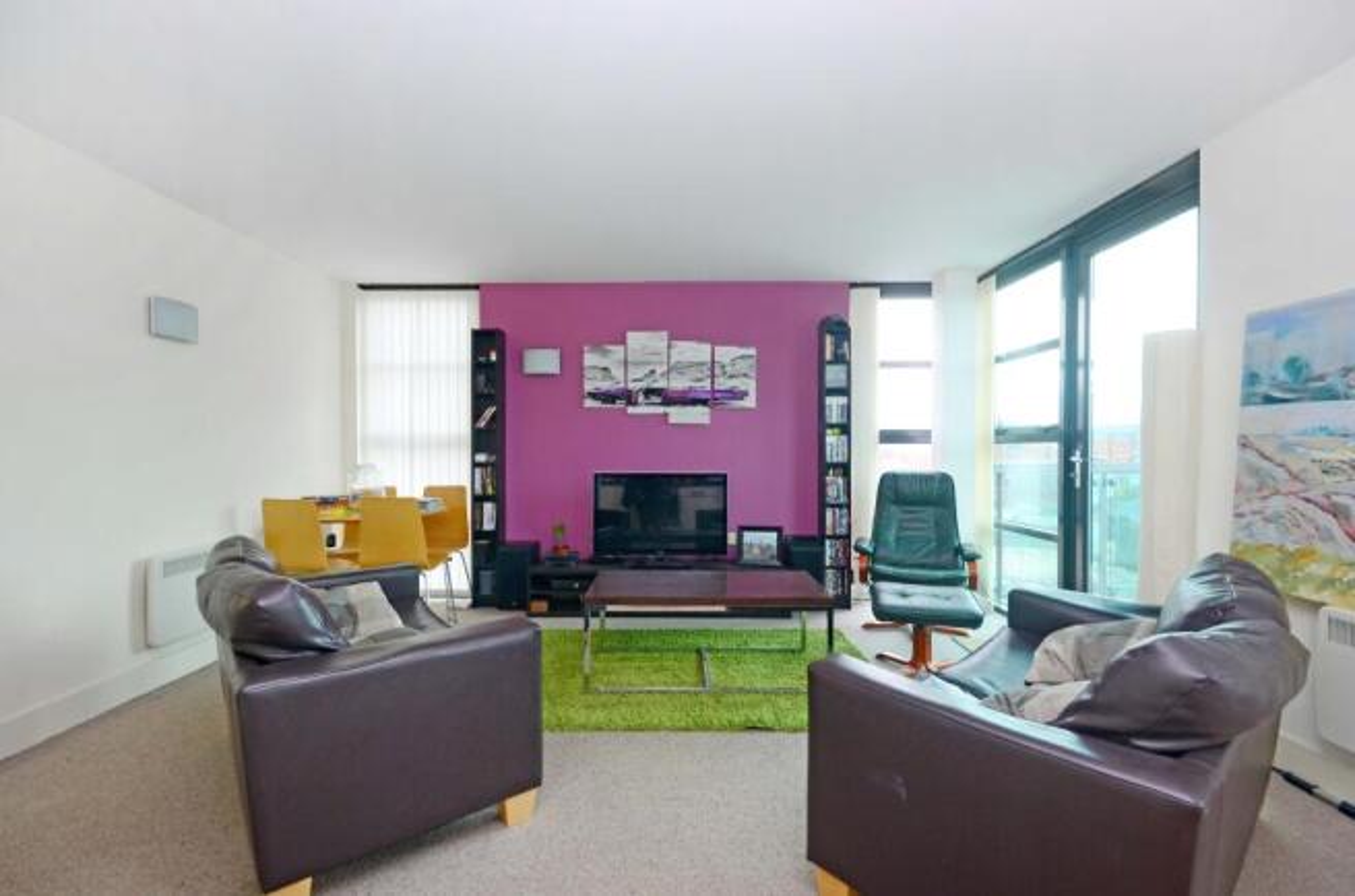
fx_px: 563
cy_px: 448
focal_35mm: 15
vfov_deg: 77.0
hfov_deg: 100.5
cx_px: 678
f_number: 10
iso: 320
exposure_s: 1/2.5
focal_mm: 10
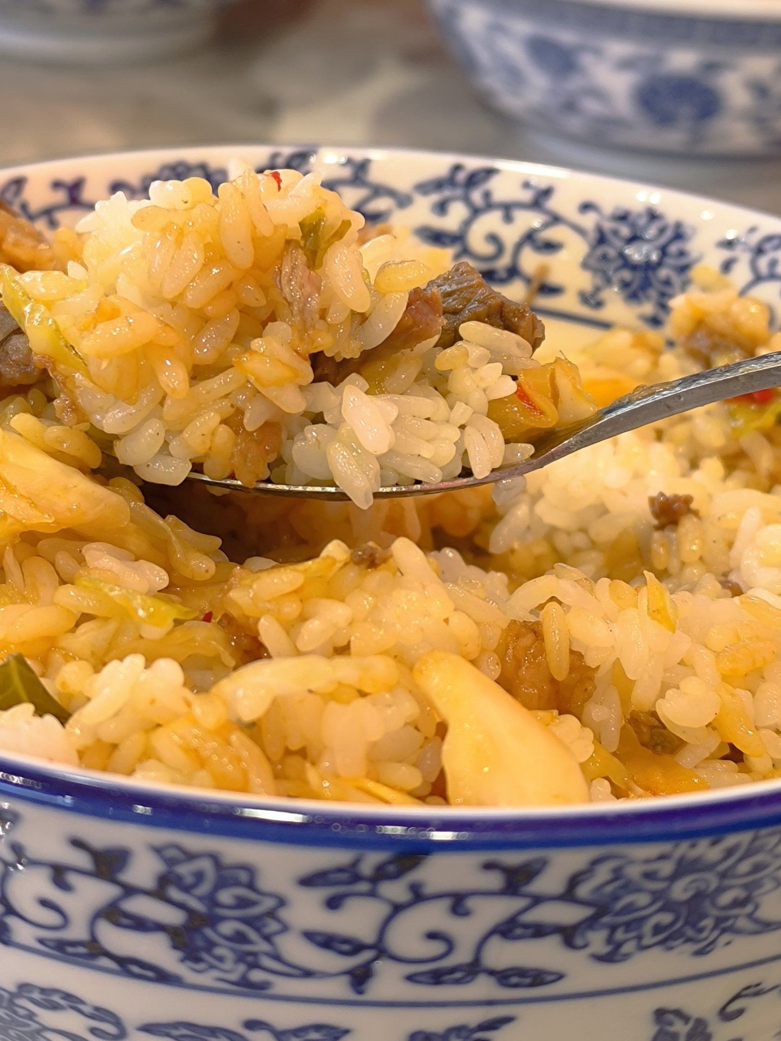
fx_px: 1986
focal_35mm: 66
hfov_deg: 22.2
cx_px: 270
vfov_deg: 29.3
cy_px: 420
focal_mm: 6.14
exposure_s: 1/101
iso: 640
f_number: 1.65
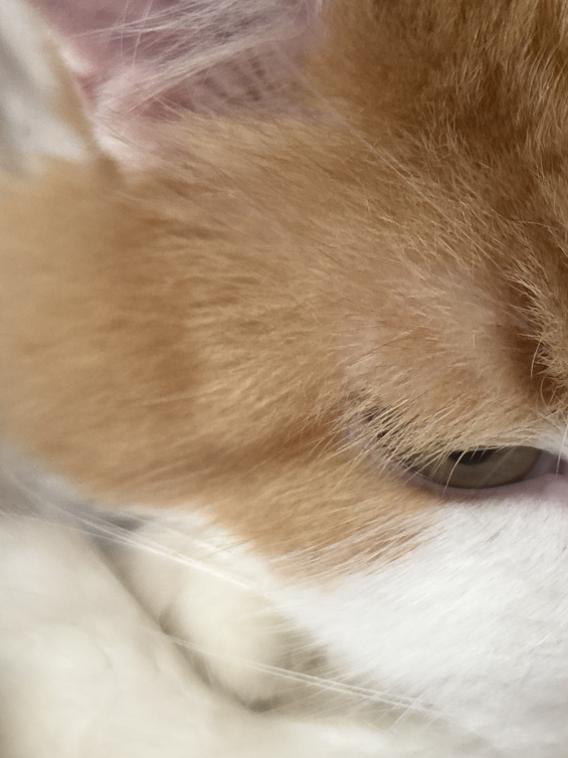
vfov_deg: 28.1
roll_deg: +1.7
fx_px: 1510
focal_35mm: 69
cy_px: 291
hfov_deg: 20.7
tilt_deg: -10.3
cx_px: 558
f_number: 1.6
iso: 640
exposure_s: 1/36
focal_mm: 5.96
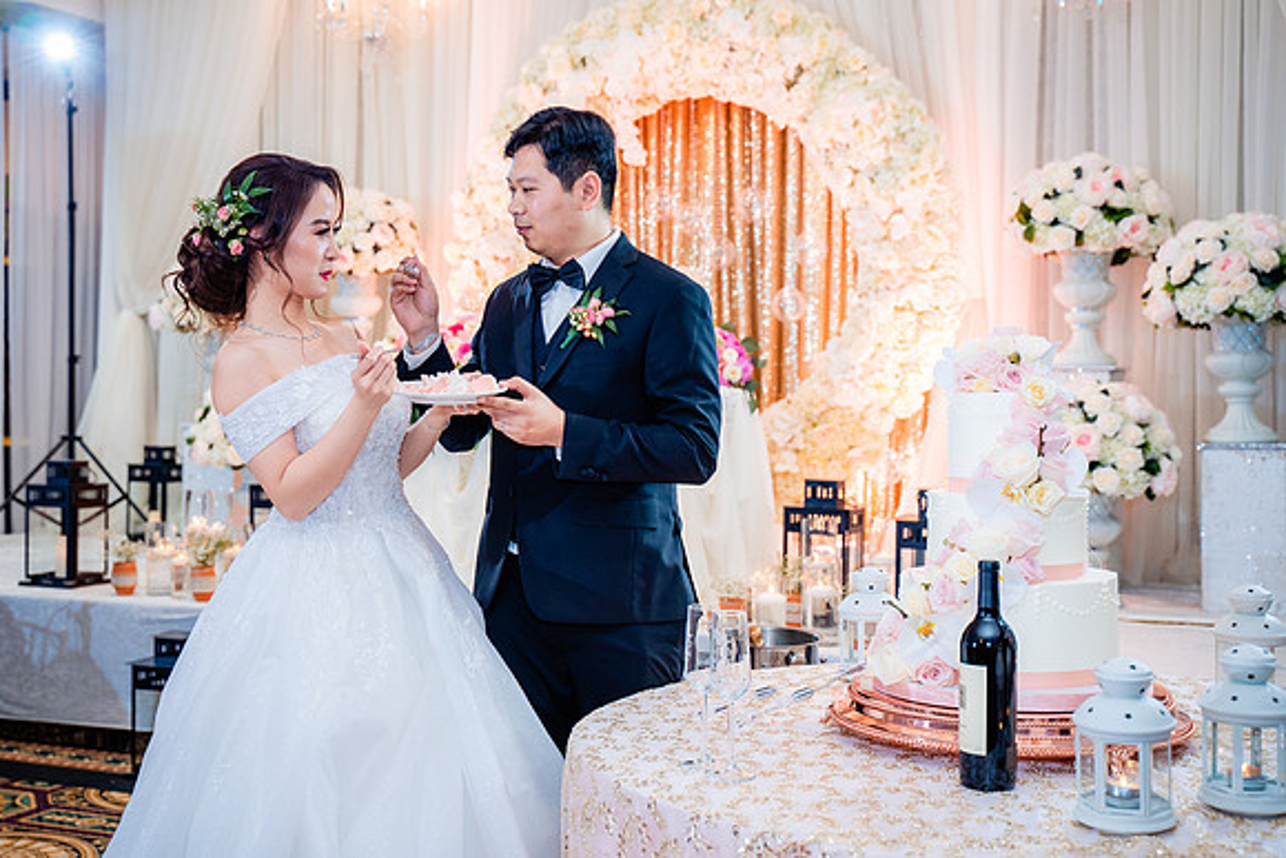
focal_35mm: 47
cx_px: 592
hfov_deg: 41.5
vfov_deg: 28.4
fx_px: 1697
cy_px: 417
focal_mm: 44
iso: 800
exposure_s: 1/160
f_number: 3.5
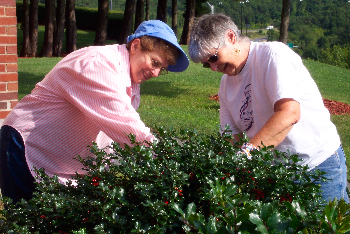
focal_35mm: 105
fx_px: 1021
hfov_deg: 19.5
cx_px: 175
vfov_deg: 13.0
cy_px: 117
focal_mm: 21.2
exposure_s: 1/90
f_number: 13
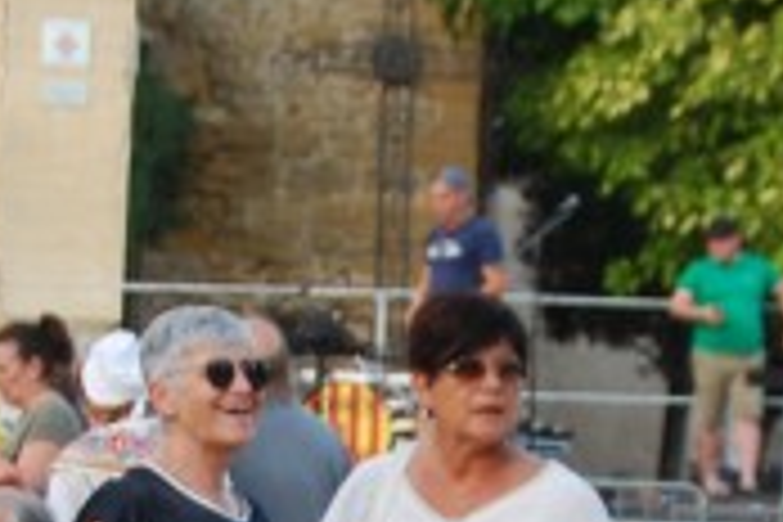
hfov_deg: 10.2
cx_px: 446
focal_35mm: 201
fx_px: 4371
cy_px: 860
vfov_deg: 6.7
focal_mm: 26
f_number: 5
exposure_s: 1/100
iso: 200
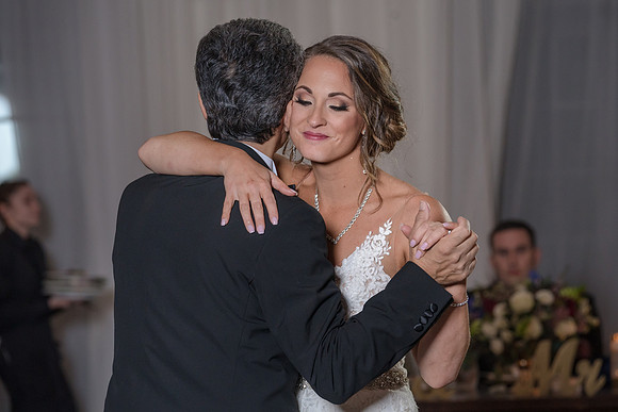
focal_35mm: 159
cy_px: 218
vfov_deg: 8.6
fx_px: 2730
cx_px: 328
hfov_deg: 12.9
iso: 2000
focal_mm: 150
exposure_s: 1/100
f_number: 5.6
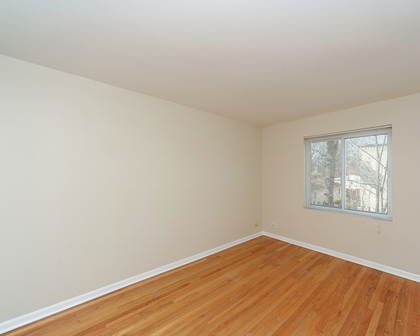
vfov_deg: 88.0
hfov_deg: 99.9
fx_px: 174
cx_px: 243
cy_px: 173
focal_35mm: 14
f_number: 8
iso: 200
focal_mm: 12
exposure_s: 1/80
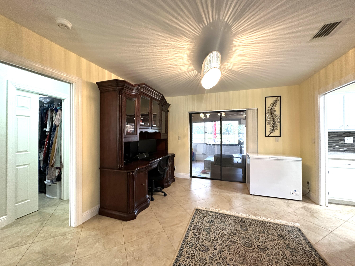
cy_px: 133
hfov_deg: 102.1
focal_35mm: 14
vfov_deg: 85.7
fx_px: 144
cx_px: 178
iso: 250
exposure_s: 1/60
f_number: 2.2
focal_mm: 2.22
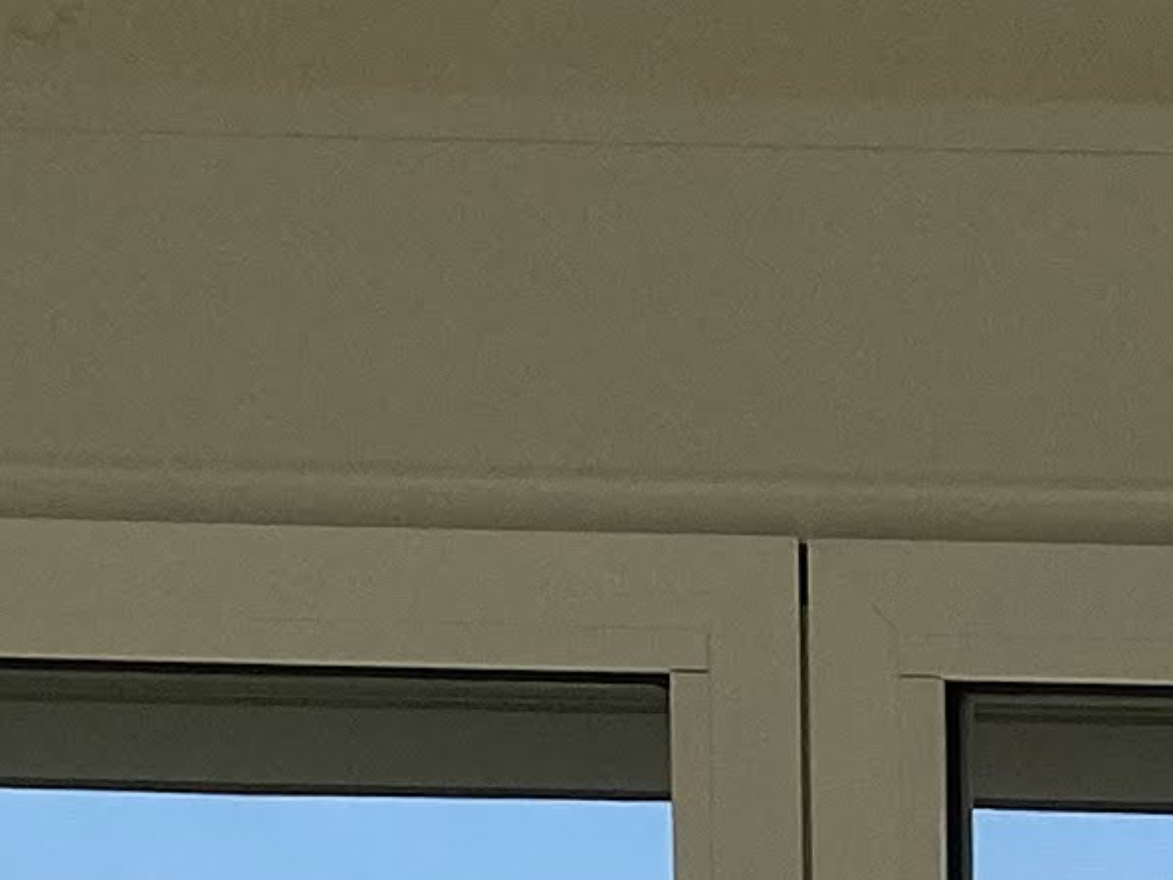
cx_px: 2501
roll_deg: -2.1
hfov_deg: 10.2
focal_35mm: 177
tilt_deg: -9.1
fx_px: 5998
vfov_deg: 7.3
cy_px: 2727
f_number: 1.8
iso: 32
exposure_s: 1/4274
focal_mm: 4.25
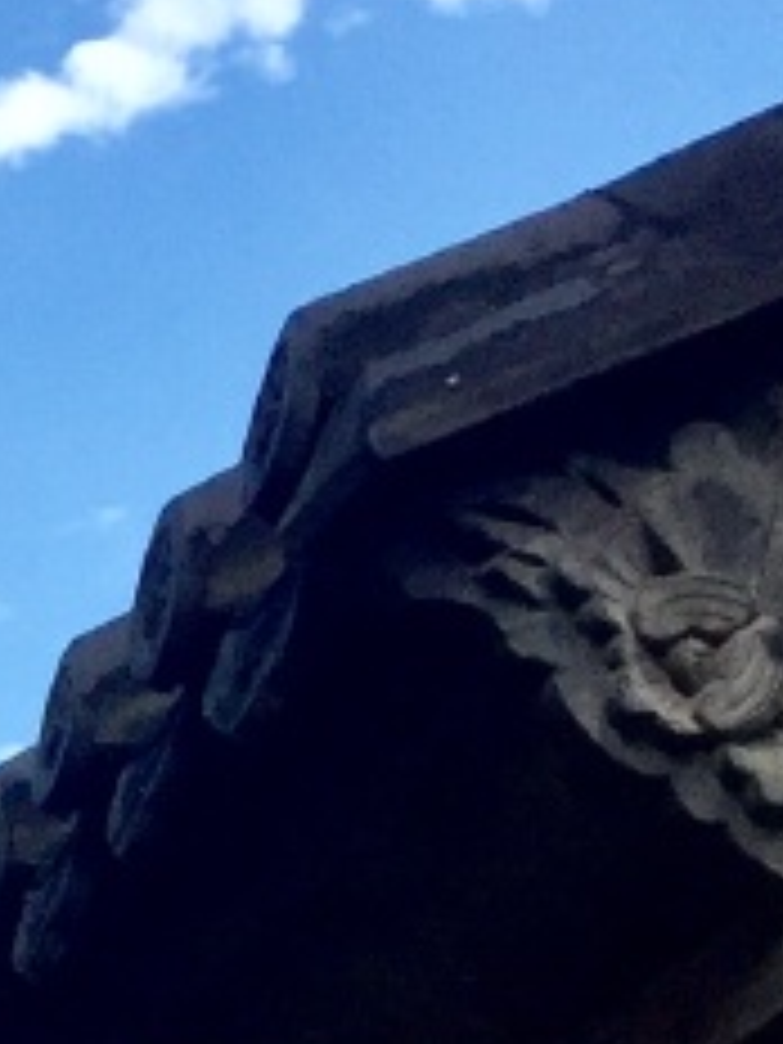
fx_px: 4524
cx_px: -1098
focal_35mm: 150
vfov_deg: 11.9
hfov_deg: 8.9
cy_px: 1998
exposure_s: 1/1099
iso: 32
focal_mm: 4.15
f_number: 2.2
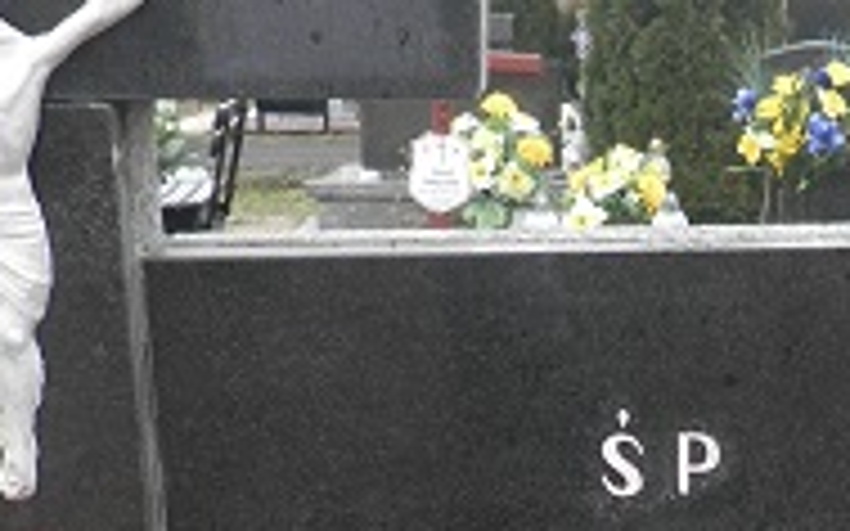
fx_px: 1992
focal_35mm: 86
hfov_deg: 23.8
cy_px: 693
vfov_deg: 14.5
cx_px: 639
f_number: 3.3
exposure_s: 1/100
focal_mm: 4.3
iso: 64
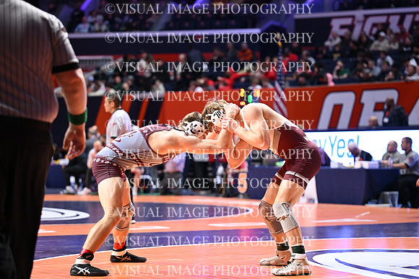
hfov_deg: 19.5
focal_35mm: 105
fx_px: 1222
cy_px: 140
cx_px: 210
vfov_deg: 13.0
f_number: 2.8
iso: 4000
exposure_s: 1/1000
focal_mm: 105
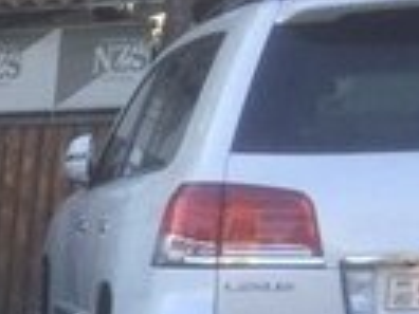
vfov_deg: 9.3
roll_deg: +0.1
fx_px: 1755
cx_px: -587
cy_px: 718
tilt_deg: -14.9
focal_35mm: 145
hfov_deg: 11.3
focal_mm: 4.15
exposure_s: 1/223
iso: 32
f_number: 2.2
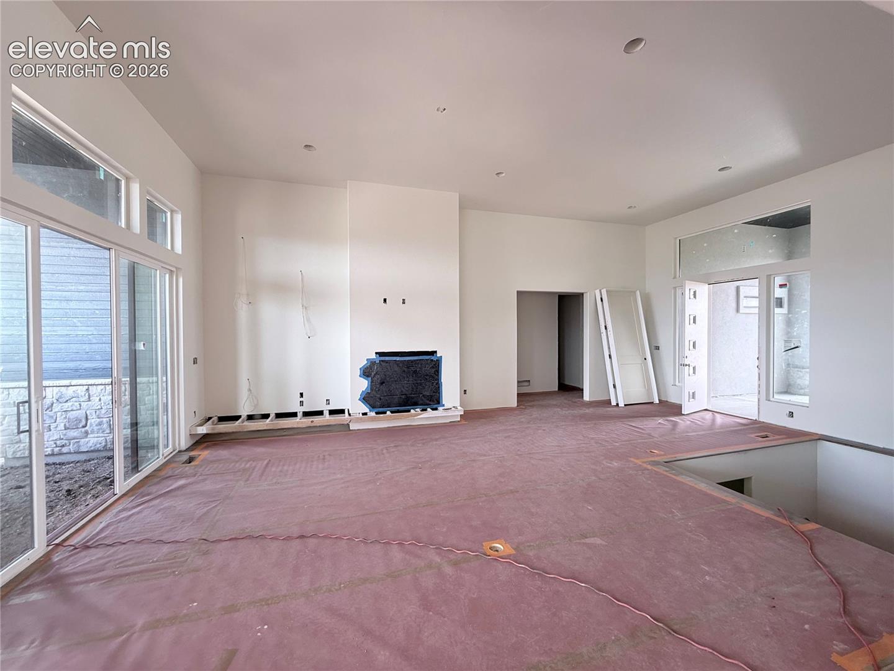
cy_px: 336
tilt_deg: -1.1
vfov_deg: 85.7
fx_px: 362
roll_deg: +0.0
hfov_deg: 102.1
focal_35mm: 14
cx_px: 447
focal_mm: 2.22
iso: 80
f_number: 2.2
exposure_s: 1/99
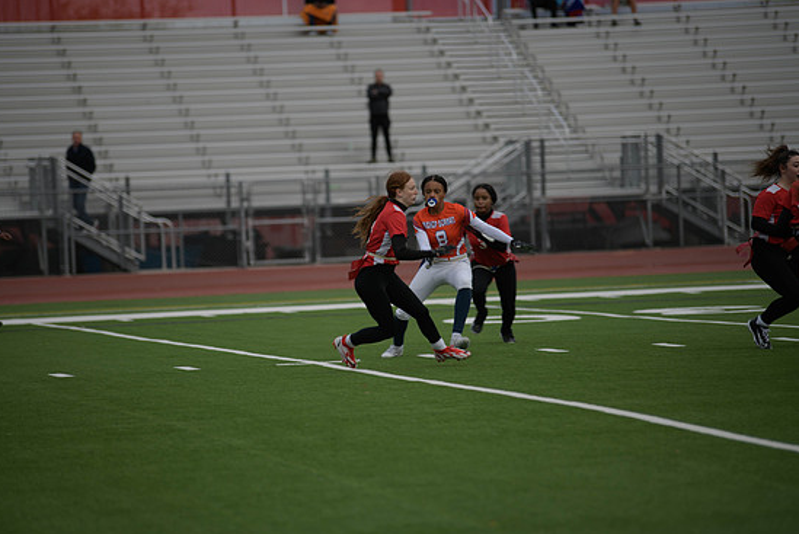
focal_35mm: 190
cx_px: 378
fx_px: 4220
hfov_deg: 10.8
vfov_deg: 7.2
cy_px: 266
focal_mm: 180
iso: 72
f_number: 2.8
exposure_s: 1/200
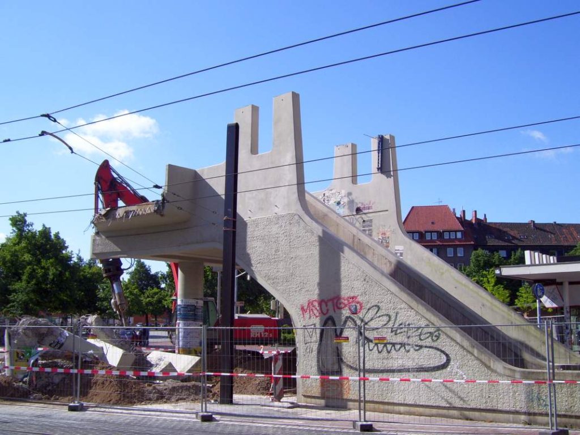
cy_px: 218
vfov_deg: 38.7
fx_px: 620
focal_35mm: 37
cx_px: 290
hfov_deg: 50.1
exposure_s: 1/500
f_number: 4.8
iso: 80
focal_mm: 6
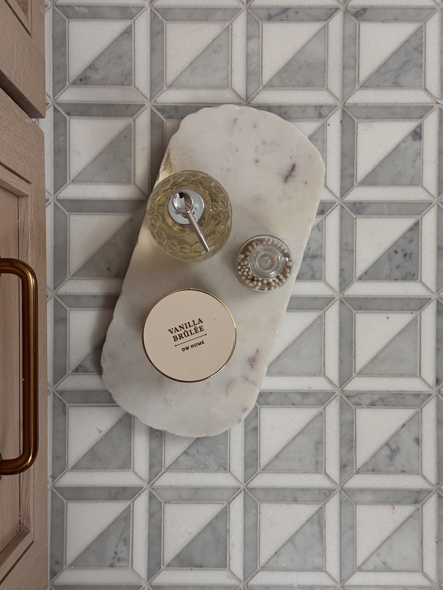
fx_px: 819
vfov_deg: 39.7
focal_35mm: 48
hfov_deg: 30.3
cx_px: 222
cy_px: 295
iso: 250
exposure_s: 1/60
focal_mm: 6.76
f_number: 1.78
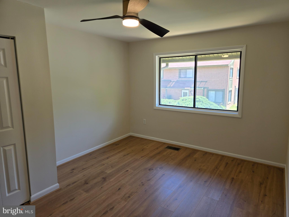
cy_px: 108
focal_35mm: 23
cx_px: 144
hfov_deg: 73.9
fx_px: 192
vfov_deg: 58.9
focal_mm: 5.4
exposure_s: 1/120
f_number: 1.8
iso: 32
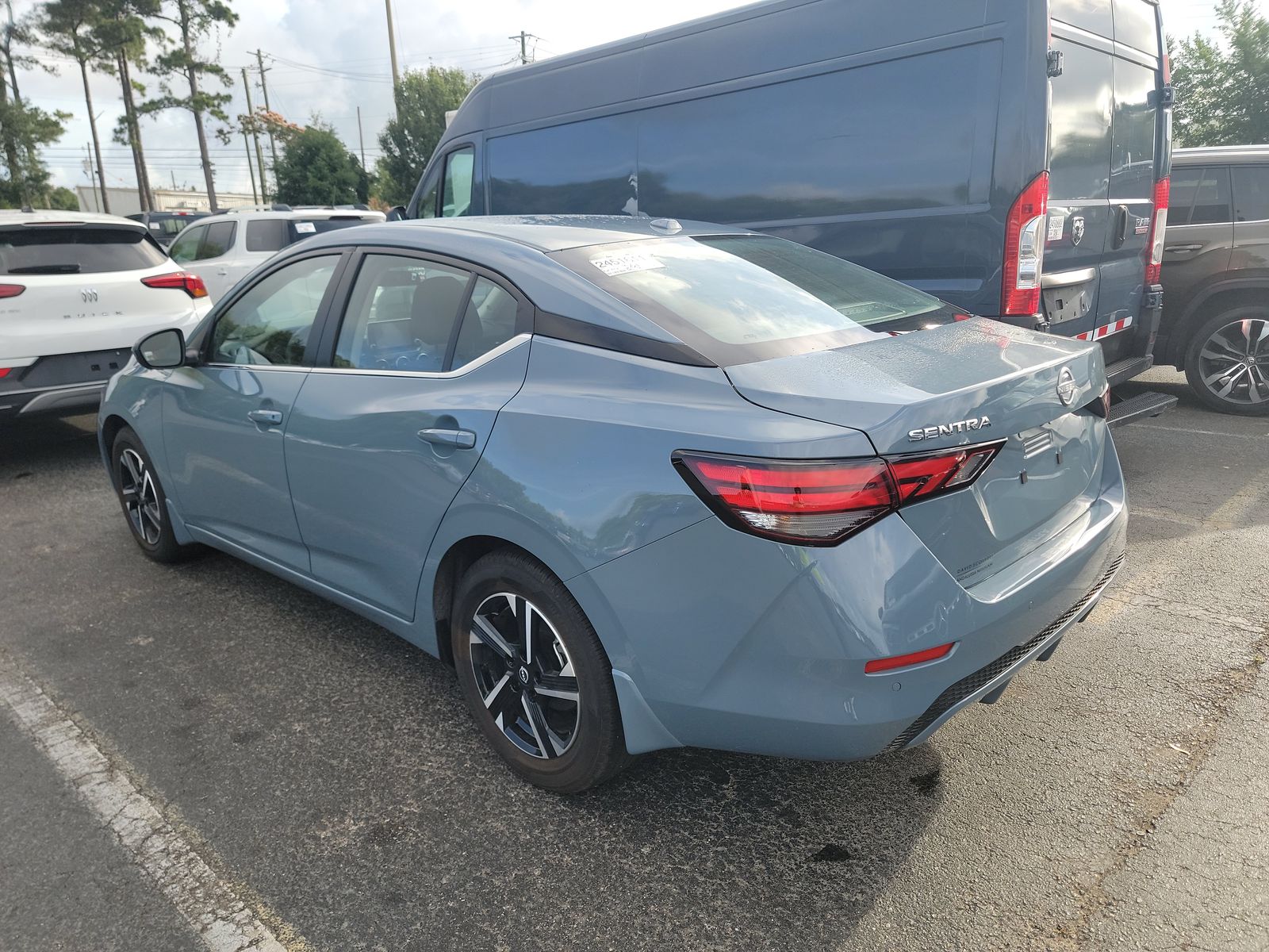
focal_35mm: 24
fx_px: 880
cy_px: 476
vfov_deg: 56.8
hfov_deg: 71.6
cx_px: 634
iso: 50
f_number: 1.8
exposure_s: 1/322
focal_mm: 6.7
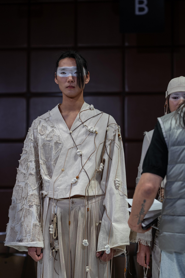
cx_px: 92
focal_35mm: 70
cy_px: 139
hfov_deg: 19.5
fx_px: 540
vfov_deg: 28.8
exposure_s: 1/200
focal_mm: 70
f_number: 2.8
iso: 200
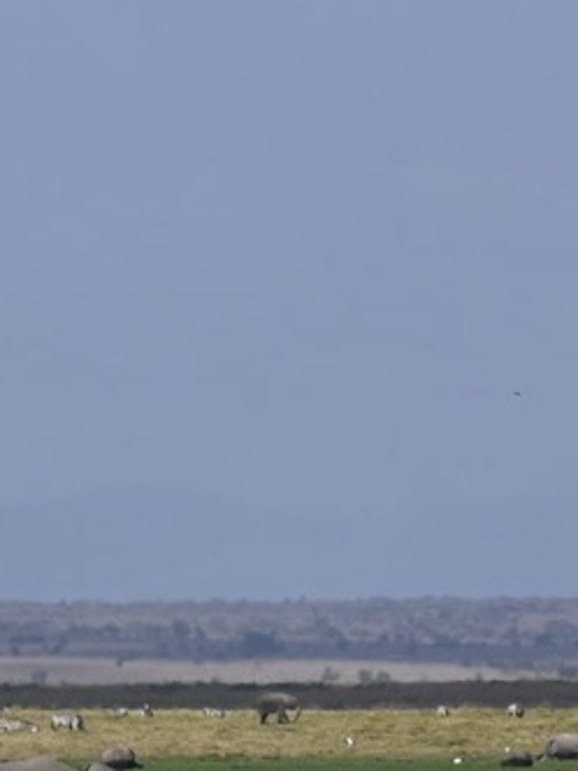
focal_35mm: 1016
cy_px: 783
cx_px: -286
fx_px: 22620
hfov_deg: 1.5
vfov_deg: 2.0
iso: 100
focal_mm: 130
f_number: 8
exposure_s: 1/500
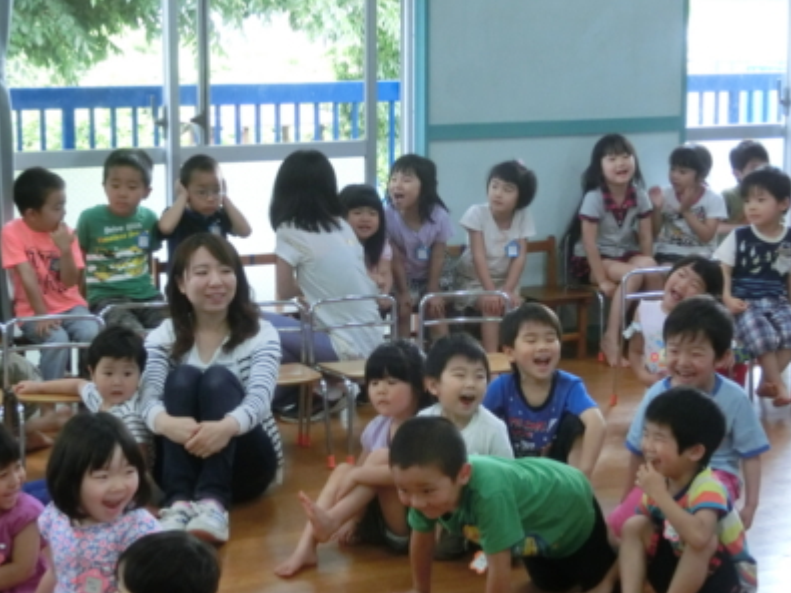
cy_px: 299
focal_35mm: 79
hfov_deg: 24.7
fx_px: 1805
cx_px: 399
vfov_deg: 18.7
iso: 800
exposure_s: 1/100
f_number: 4.9
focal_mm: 13.79
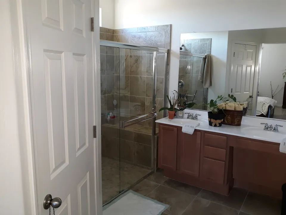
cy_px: 108
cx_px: 143
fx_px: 231
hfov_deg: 63.4
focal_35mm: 28
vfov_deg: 49.7
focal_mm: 3.7
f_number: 1.7
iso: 100
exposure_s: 1/40
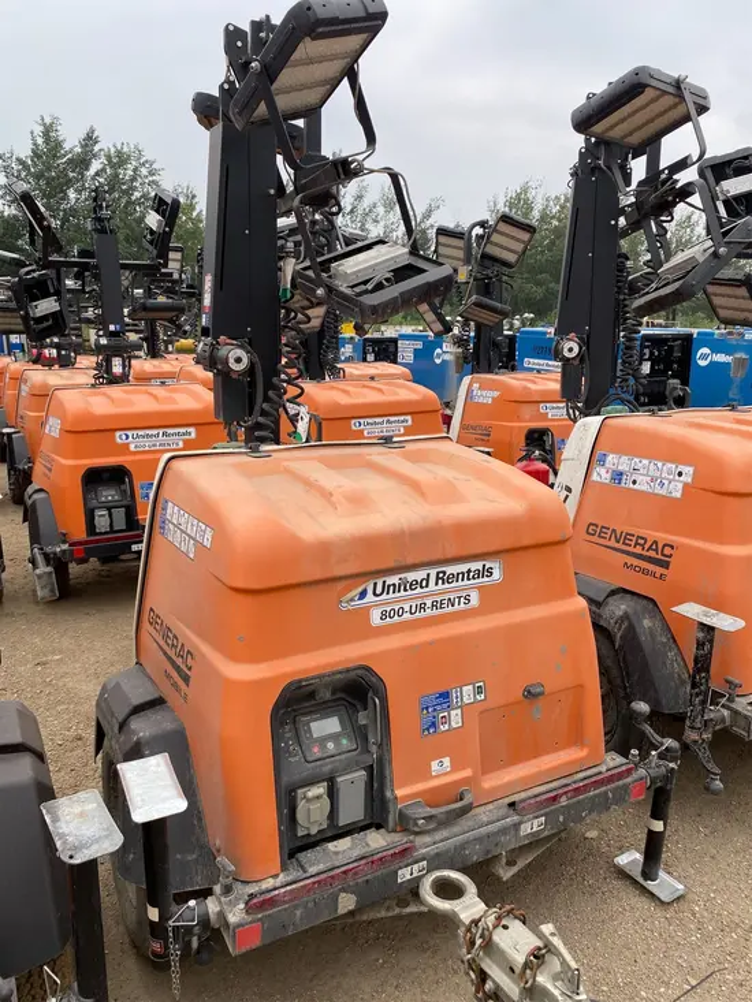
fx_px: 753
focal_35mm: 26
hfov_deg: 53.1
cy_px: 501
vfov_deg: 67.3
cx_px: 376
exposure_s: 1/122
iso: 40
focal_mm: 4.25
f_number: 1.8
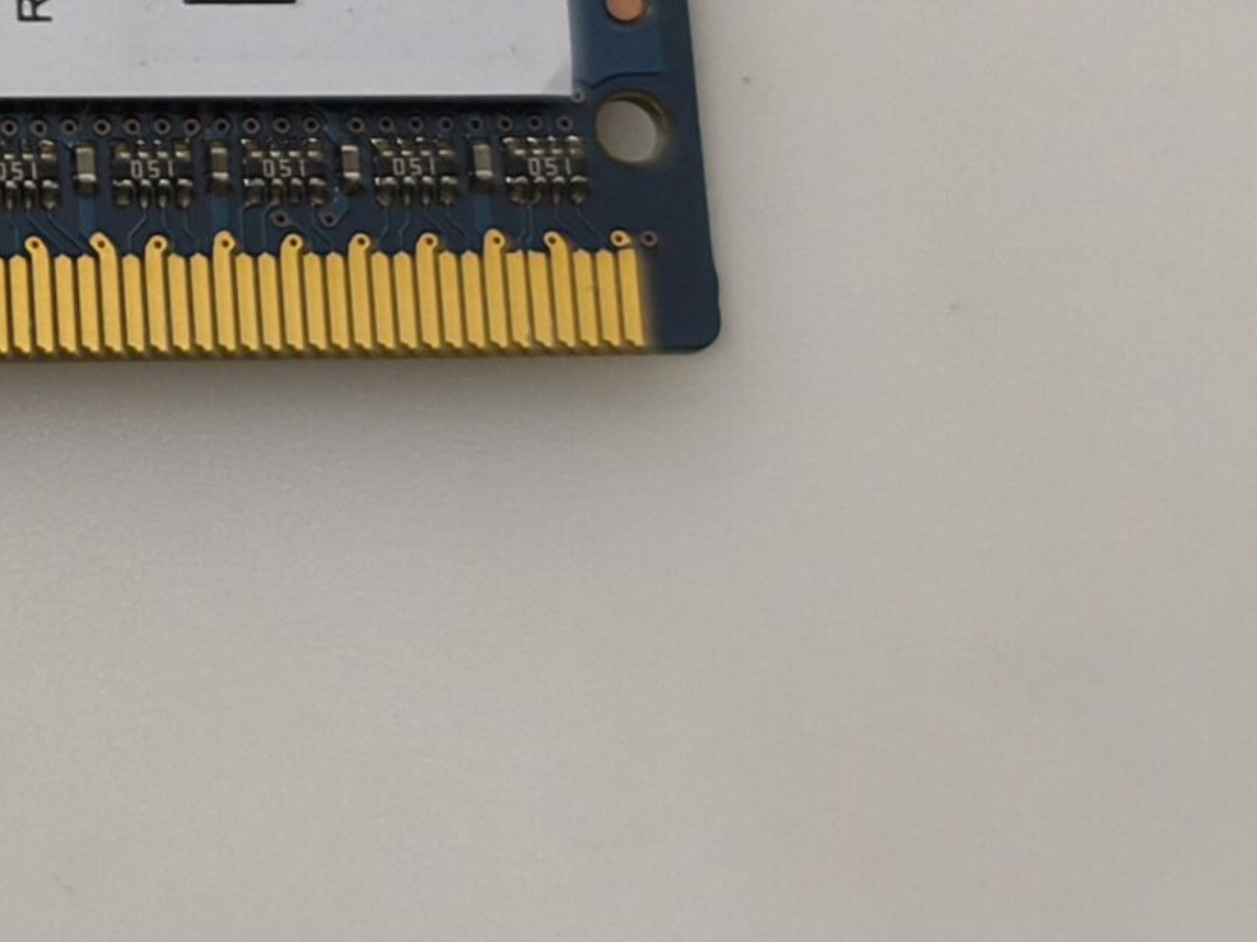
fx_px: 3921
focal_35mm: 108
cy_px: -354
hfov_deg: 16.8
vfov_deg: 13.1
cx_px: -510
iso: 400
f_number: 1.6
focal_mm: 6.57
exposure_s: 1/50
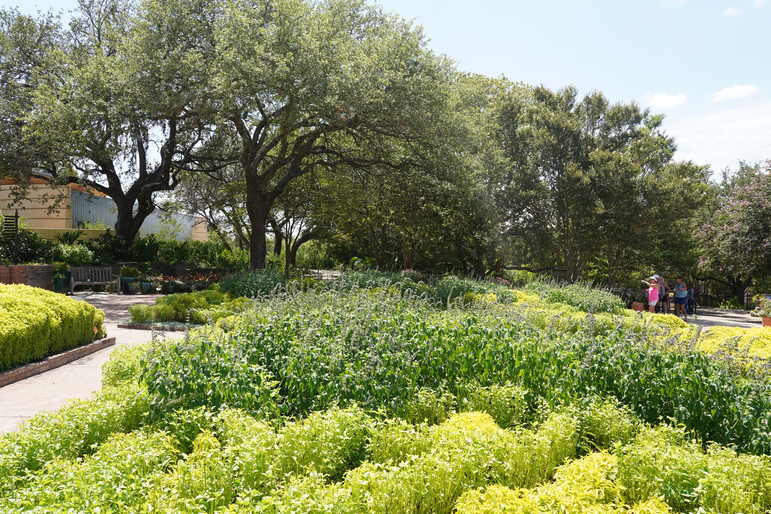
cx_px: 386
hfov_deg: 65.5
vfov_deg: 46.4
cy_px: 257
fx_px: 600
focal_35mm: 28
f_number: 9
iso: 100
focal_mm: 28
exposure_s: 1/100
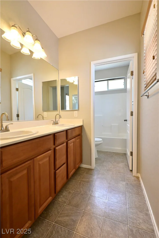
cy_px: 119
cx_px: 80
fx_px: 93
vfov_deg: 104.2
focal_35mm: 14
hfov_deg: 81.3
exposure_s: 1/60
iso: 6400
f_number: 18
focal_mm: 14
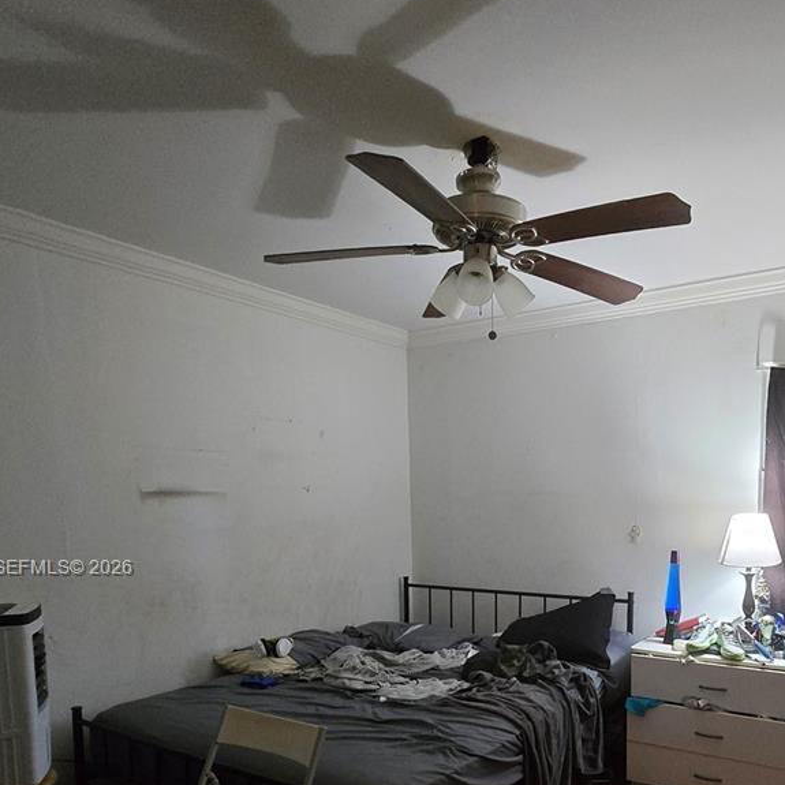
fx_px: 616
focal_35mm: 24
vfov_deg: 62.1
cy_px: 569
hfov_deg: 64.0
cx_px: 494
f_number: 2.2
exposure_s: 1/60
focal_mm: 2.2
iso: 1250
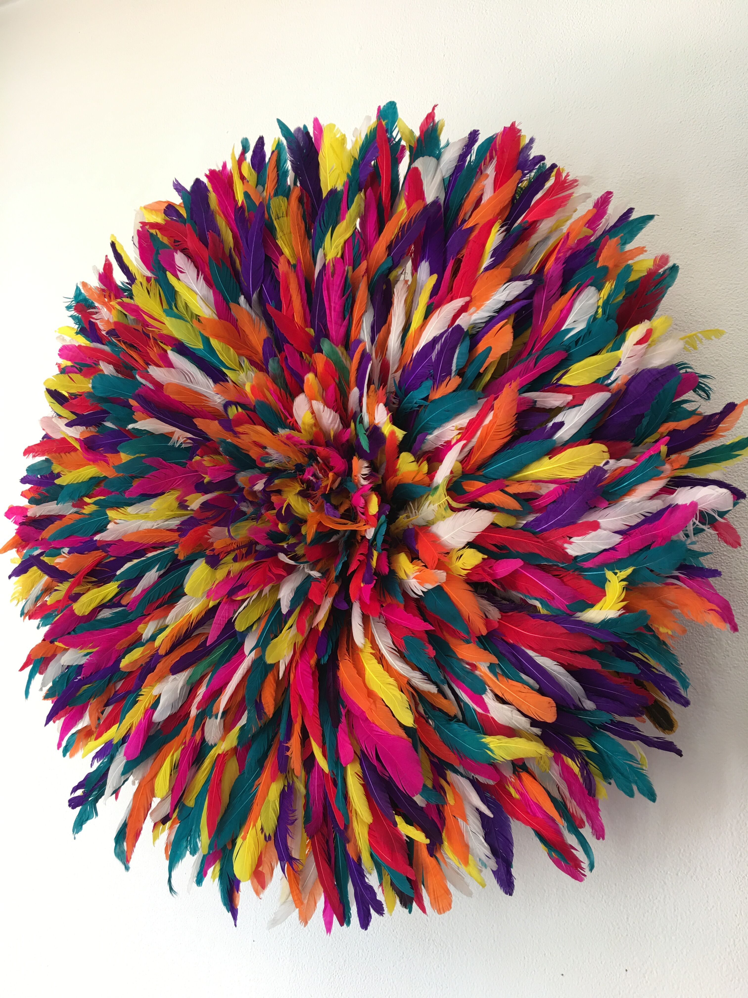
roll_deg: -5.5
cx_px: 374
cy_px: 499
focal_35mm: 29
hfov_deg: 48.2
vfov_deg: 61.7
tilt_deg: +10.5
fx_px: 836
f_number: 2.2
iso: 32
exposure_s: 1/17
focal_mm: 4.15
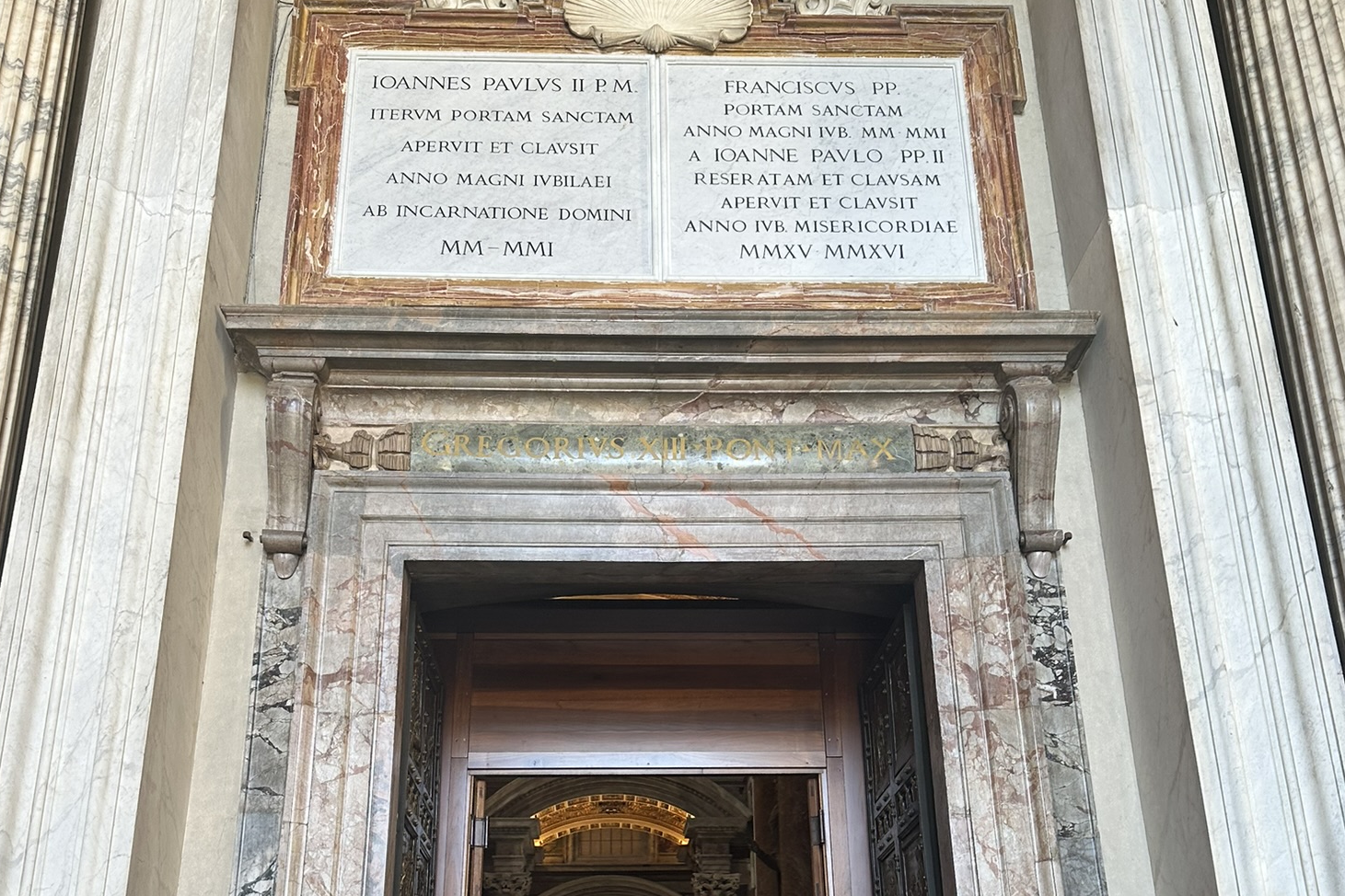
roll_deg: +0.9
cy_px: 676
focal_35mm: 35
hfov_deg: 54.4
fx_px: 1308
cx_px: 653
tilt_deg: +22.7
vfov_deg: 36.9
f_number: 1.78
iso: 100
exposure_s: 1/121
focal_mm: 6.86
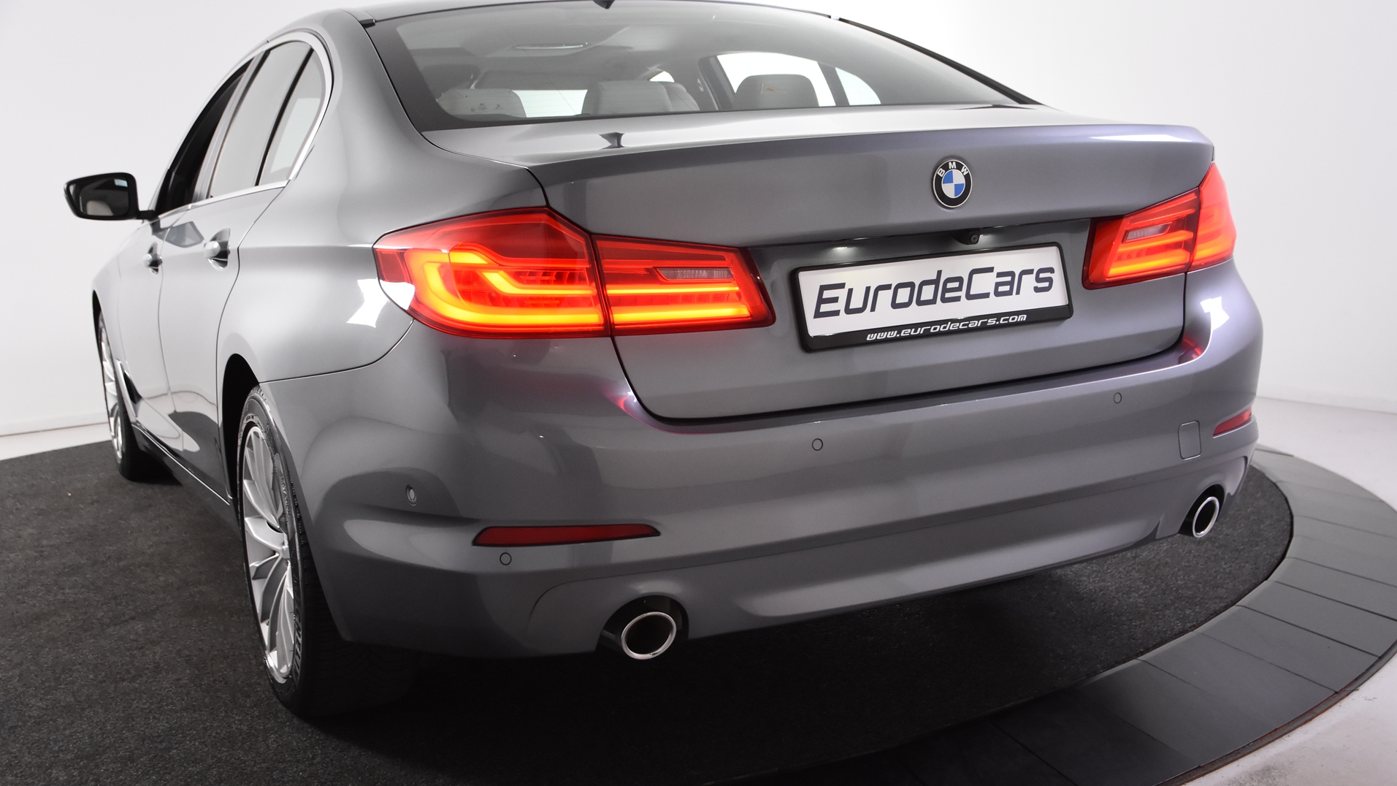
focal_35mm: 41
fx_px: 1519
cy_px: 384
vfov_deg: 29.0
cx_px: 700
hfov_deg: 49.4
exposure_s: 1/100
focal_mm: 26
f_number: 5
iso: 1600
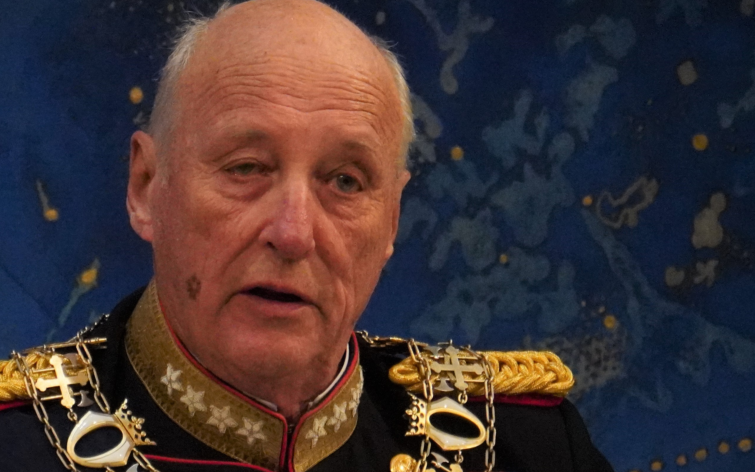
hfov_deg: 3.0
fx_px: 14343
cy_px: 514
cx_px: 189
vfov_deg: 1.9
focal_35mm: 697
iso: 6400
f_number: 6.3
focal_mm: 194
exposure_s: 1/250
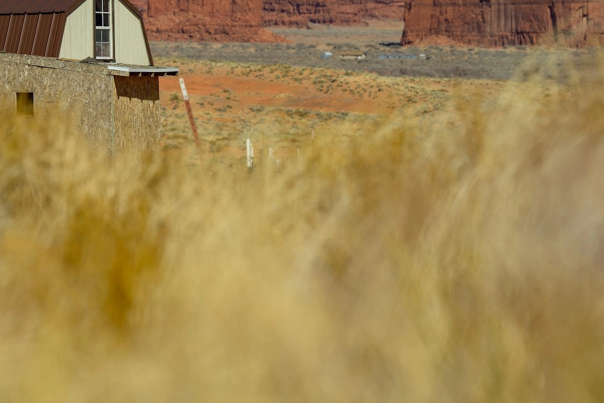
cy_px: 25
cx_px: 84
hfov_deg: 6.1
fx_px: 5620
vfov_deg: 4.1
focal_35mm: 335
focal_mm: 155
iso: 64
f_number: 5
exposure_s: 1/1000
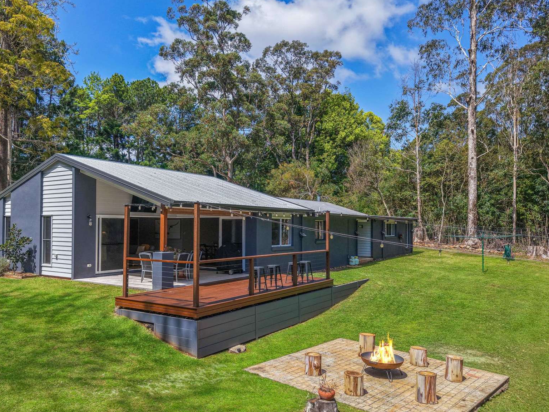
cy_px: 220
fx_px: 476
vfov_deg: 46.8
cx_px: 219
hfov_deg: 59.5
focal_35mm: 30
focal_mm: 8.67
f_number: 1.8
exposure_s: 1/4000
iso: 160
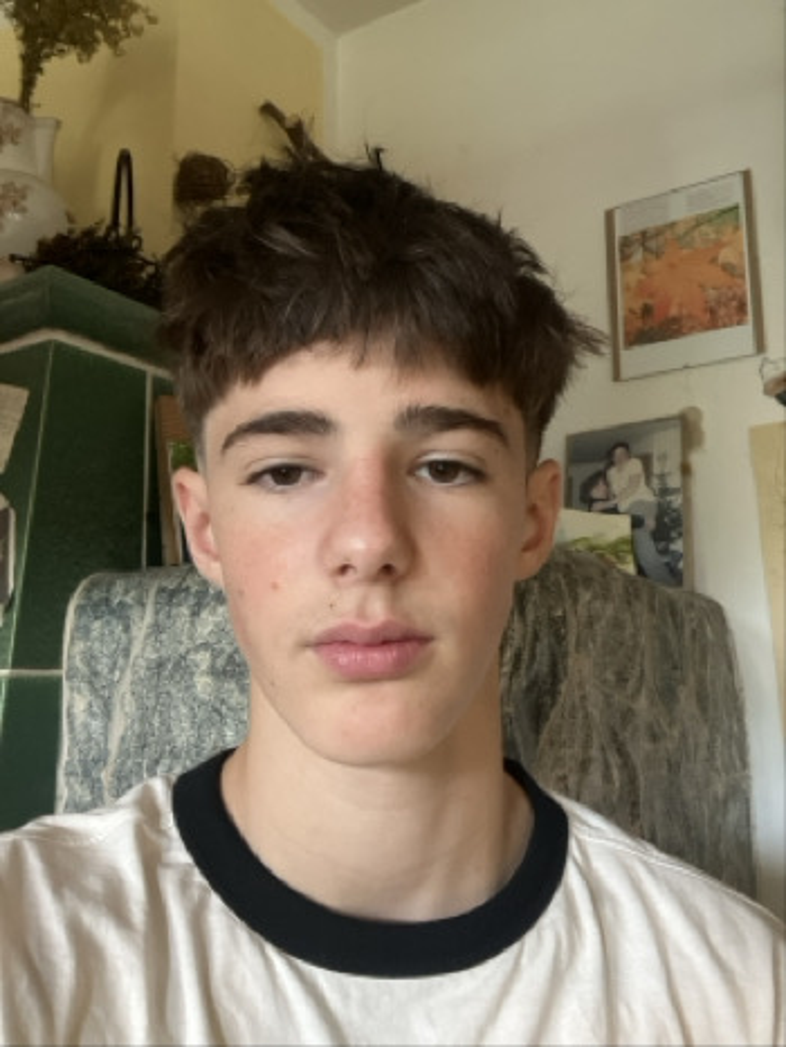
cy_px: 524
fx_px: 968
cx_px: 393
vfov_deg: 56.8
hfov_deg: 44.2
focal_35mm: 32
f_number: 2.2
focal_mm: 2.87
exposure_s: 1/31
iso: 320
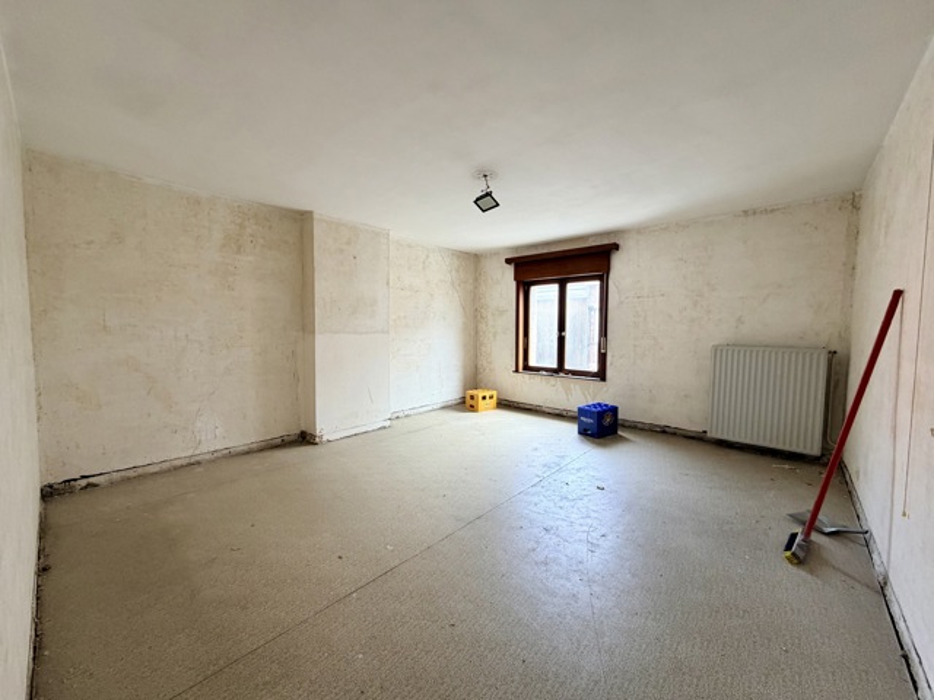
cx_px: 467
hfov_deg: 102.1
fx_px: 378
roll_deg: -0.3
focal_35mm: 14
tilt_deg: -4.3
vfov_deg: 85.7
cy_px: 350
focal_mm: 2.22
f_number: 2.2
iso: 250
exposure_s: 1/121
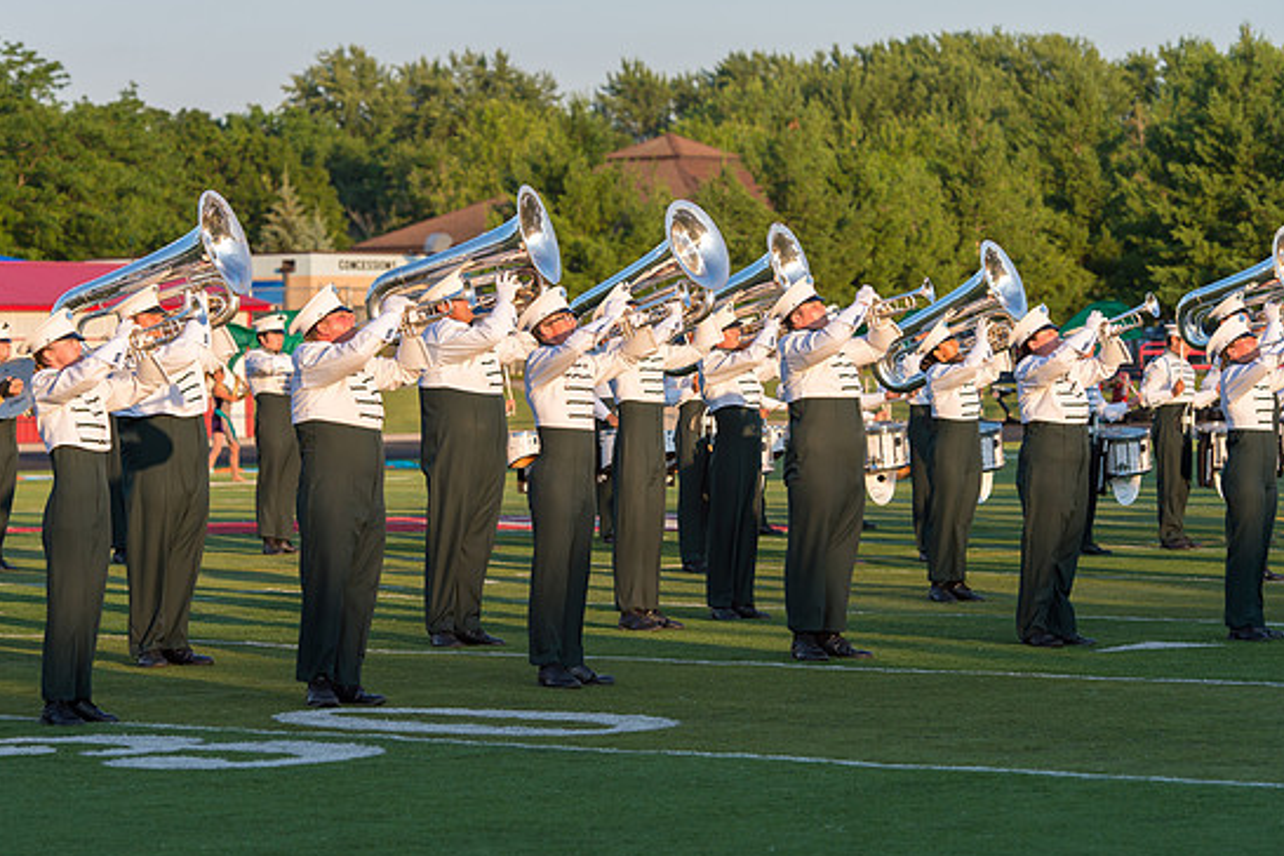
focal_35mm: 141
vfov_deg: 9.7
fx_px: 5029
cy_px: 421
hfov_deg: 14.5
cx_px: 588
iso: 250
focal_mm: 116
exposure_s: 1/800
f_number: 5
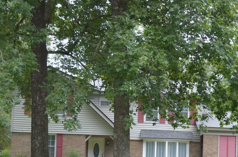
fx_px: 561
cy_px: 131
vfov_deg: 15.9
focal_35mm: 85
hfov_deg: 23.8
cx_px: 161
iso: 200
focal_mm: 30
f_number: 4.5
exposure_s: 1/160
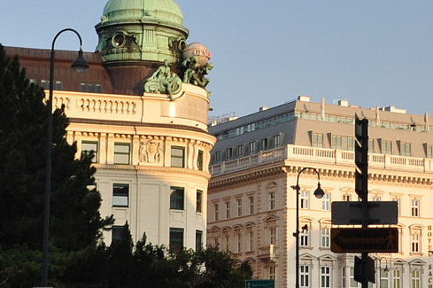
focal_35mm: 108
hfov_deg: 18.8
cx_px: 344
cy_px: 130
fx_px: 1298
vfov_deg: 12.7
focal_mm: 22
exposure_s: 1/60
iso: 220
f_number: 8
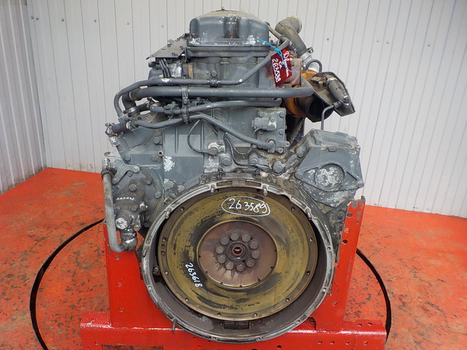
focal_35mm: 30
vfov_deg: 46.8
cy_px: 175
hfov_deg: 60.0
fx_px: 405
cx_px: 234
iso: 125
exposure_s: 1/30
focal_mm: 4.1
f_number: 3.3
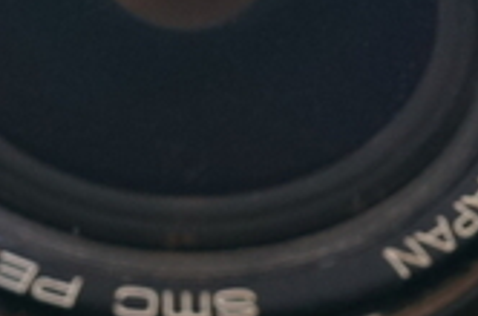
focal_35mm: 326
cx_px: 397
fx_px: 4320
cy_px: -3
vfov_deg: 4.2
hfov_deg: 6.3
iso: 400
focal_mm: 30
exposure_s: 1/25
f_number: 4.5
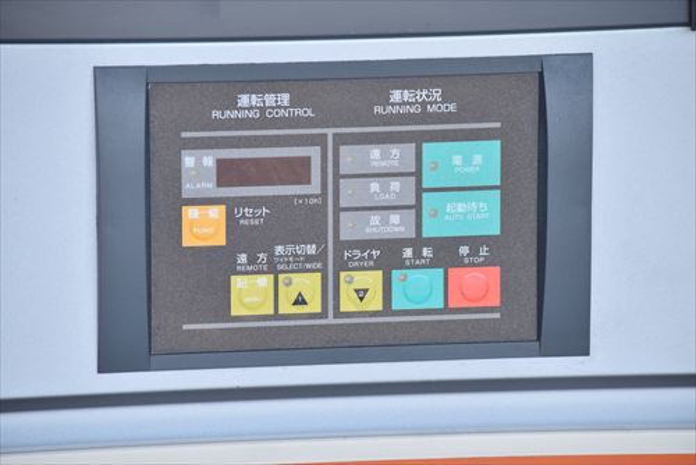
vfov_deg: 5.9
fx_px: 4497
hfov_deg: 8.8
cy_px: 232
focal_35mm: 232
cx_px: 348
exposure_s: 1/1250
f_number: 6.3
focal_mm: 155
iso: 1250
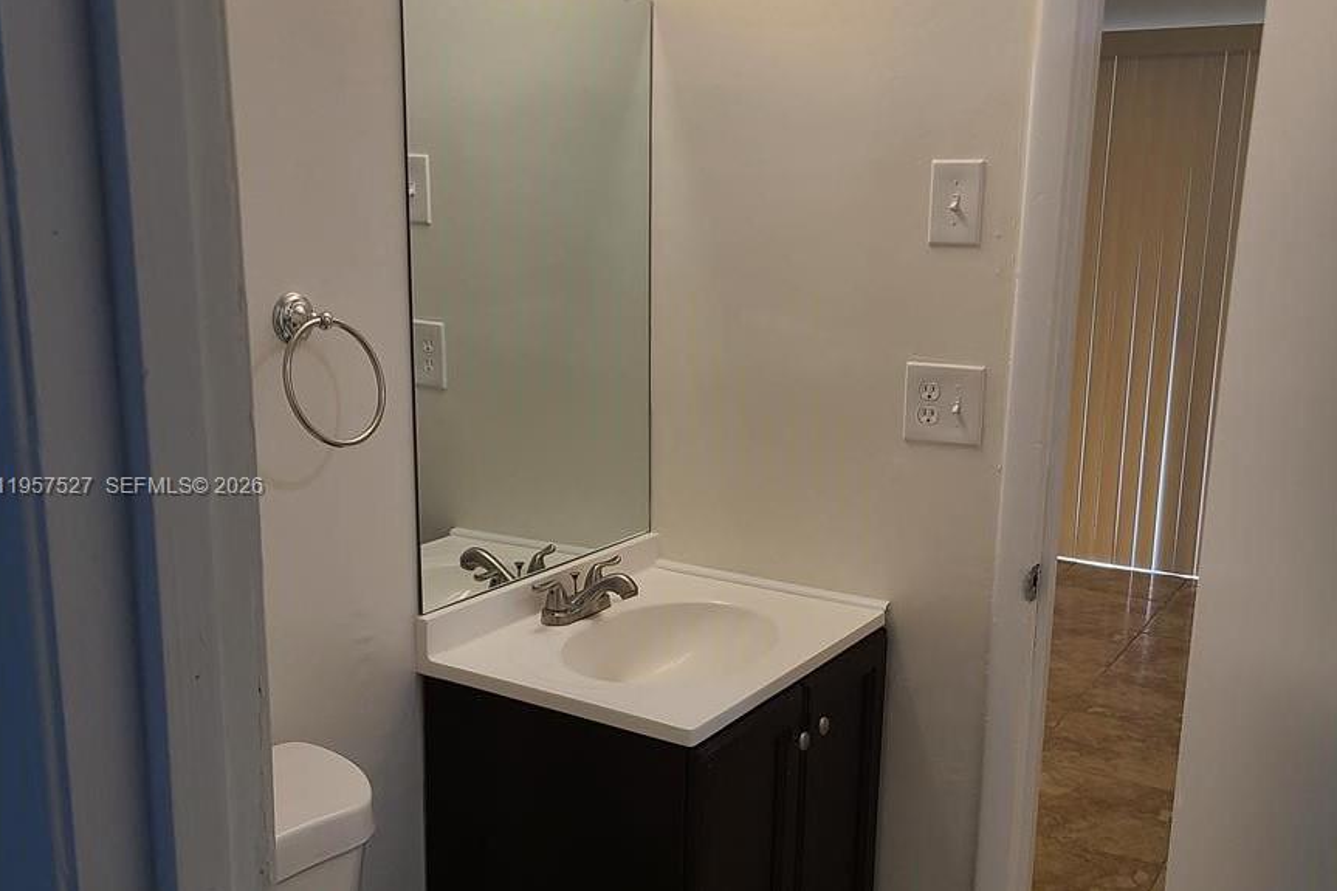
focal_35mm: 37
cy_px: 487
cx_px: 663
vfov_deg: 35.9
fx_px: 1374
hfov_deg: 51.9
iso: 50
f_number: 1.8
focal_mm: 5.4
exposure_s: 1/119
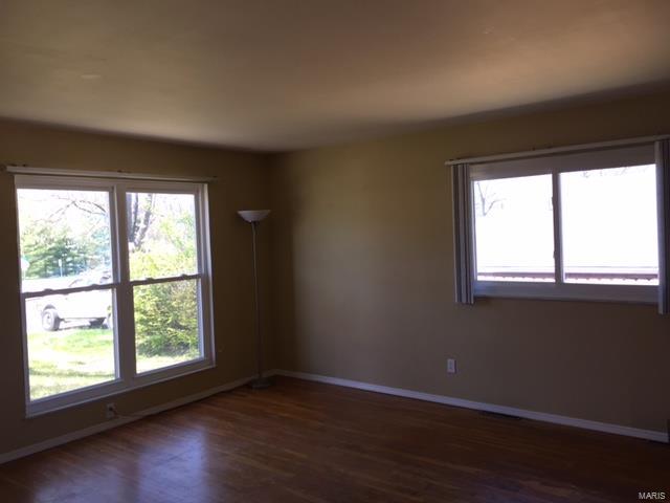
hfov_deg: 61.7
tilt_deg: -2.4
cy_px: 252
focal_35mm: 29
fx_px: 561
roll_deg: +2.2
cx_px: 335
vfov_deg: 48.2
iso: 50
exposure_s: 1/120
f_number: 2.2
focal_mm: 4.15
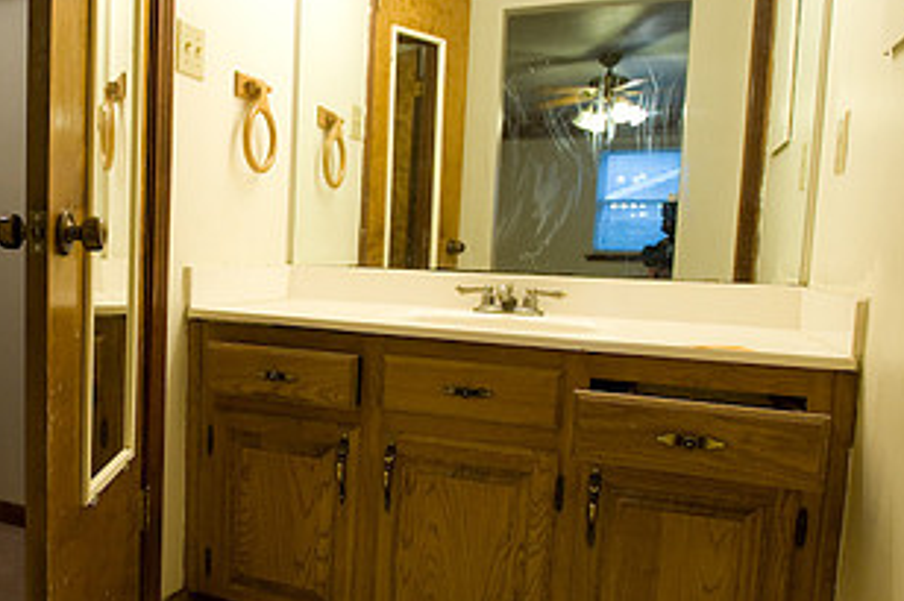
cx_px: 203
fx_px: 803
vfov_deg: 41.0
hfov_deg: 55.3
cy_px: 334
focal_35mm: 32
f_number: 4
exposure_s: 1/125
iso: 1250
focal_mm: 17
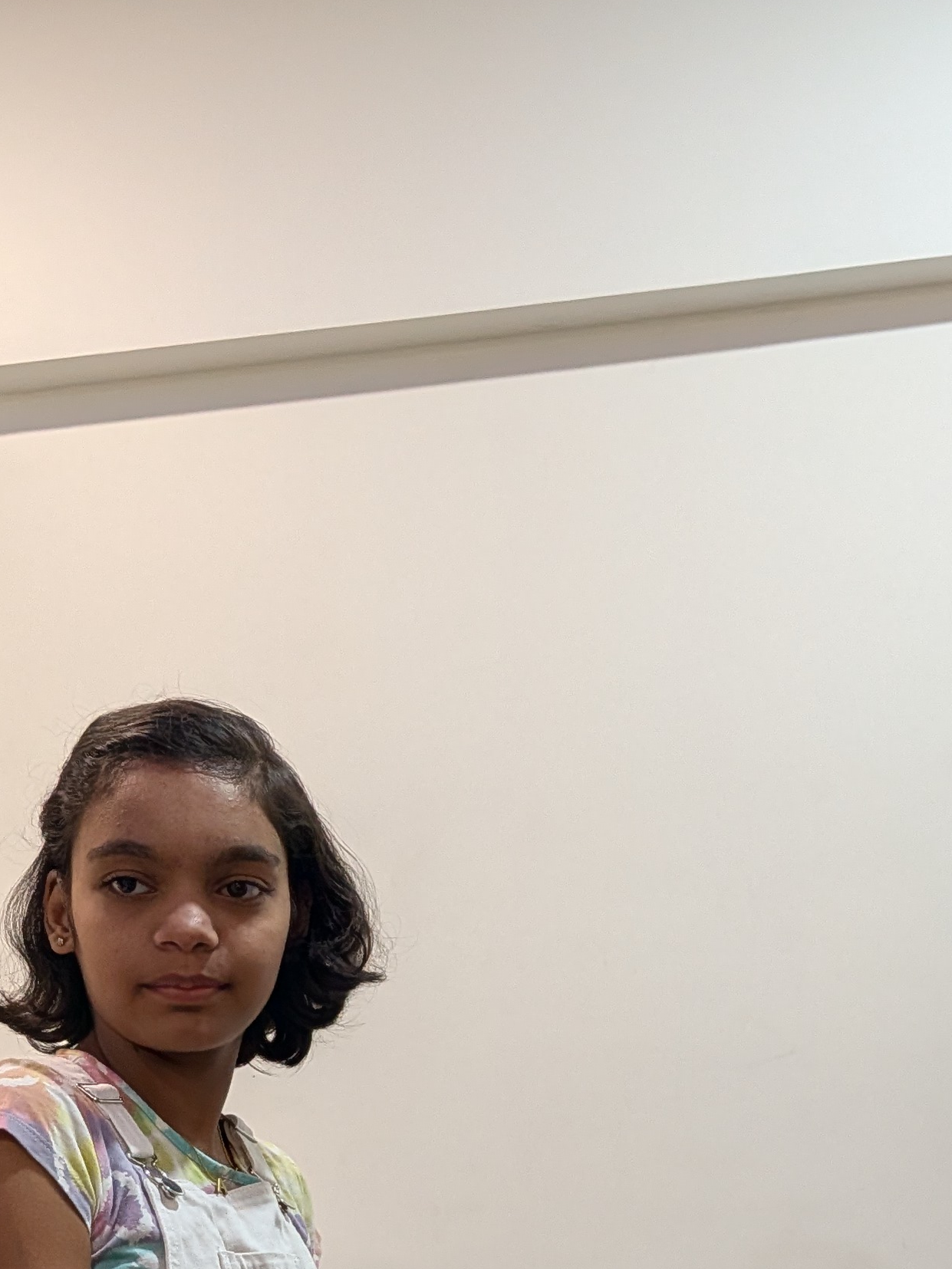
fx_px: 2127
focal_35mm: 58
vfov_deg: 31.3
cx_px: 615
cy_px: 1204
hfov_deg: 25.1
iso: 245
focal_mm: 4.53
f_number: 1.7
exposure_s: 1/83.1
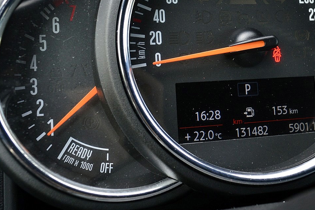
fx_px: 490
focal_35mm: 56
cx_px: 207
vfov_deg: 24.0
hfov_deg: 35.3
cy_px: 55
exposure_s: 1/60
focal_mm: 22
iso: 800
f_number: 7.1
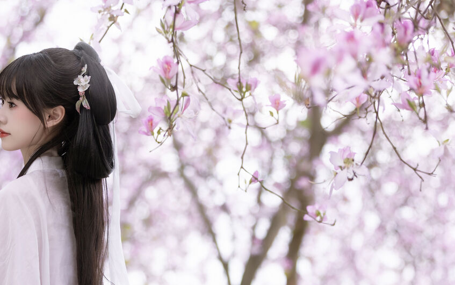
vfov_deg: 10.3
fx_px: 1575
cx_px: 159
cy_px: 213
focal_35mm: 127
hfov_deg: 16.4
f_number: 2.8
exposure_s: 1/320
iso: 160
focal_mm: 88
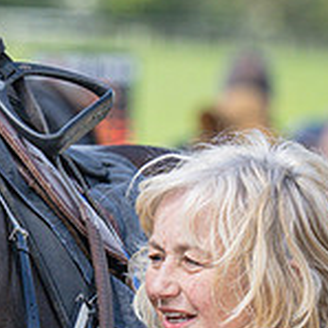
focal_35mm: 1116
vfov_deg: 1.6
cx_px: 168
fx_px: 11964
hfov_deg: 1.6
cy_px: 271
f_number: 4
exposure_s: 1/1250
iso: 200
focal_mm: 155
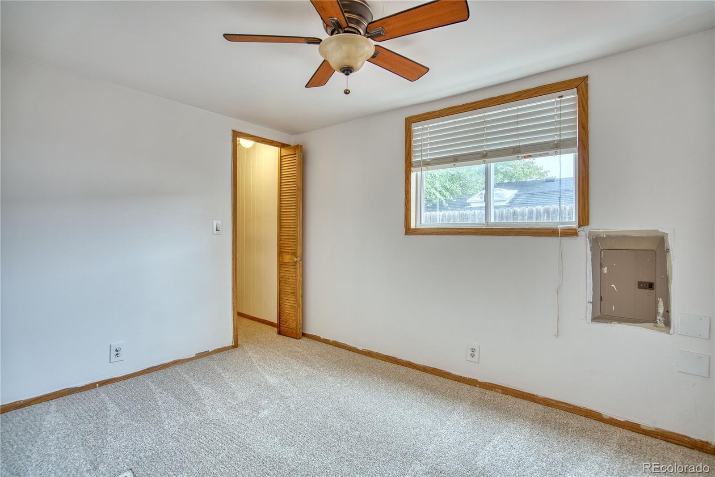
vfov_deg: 73.7
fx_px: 318
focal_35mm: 16
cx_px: 358
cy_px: 238
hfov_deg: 96.7
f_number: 4
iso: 500
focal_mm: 16
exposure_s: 1/50
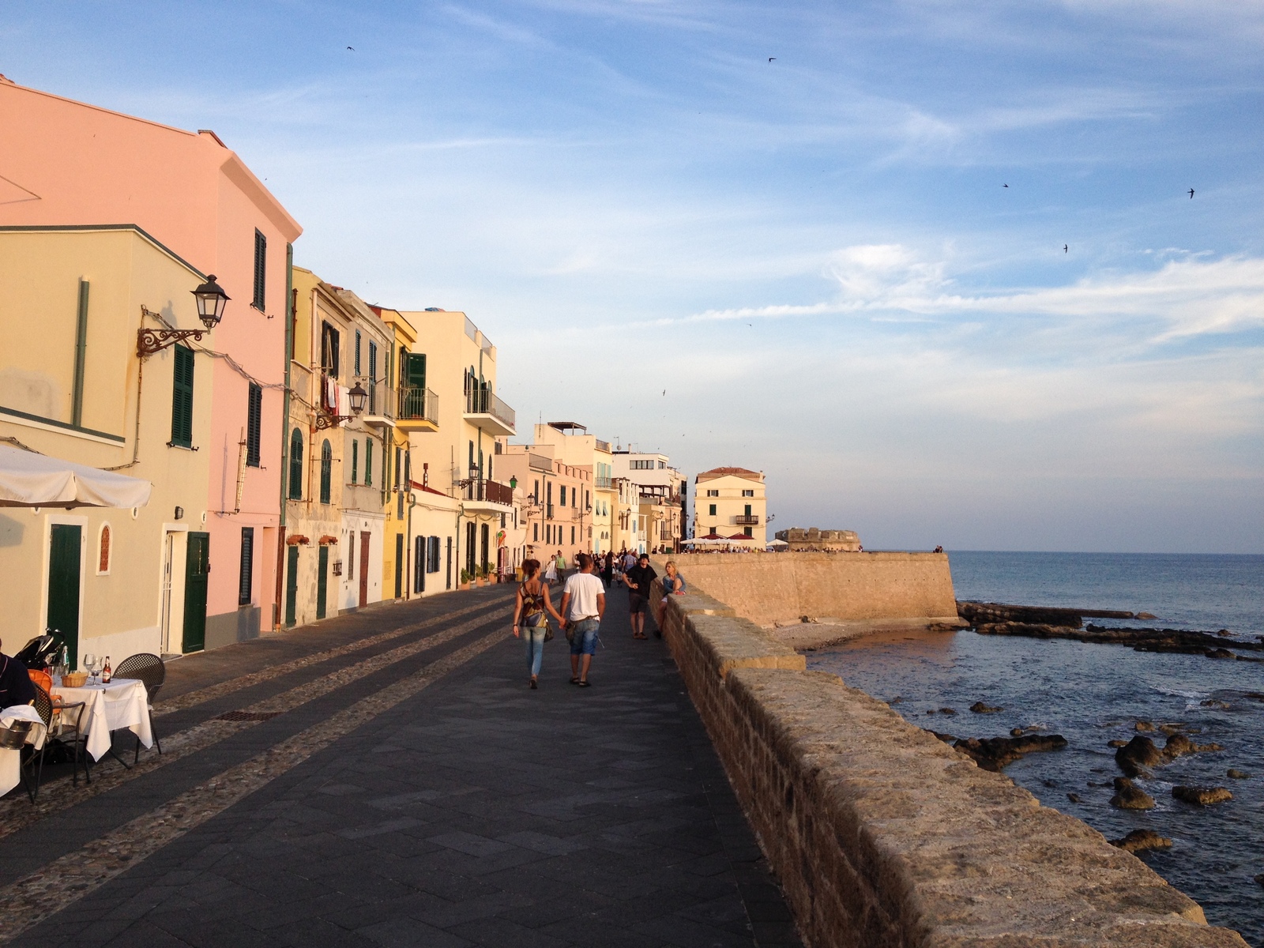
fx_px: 1278
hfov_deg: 52.6
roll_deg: -0.2
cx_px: 632
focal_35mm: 35
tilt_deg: +0.7
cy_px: 474
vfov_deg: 40.7
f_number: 2.4
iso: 50
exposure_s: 1/569
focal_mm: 4.28
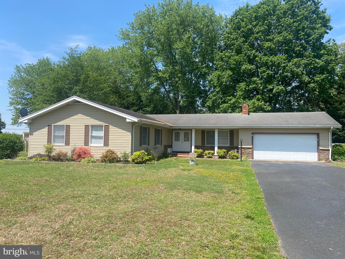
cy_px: 130
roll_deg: -1.1
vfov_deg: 53.1
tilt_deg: +2.5
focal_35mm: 26
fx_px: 259
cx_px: 172
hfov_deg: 67.3
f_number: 1.8
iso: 32
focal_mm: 4.25
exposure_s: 1/2141
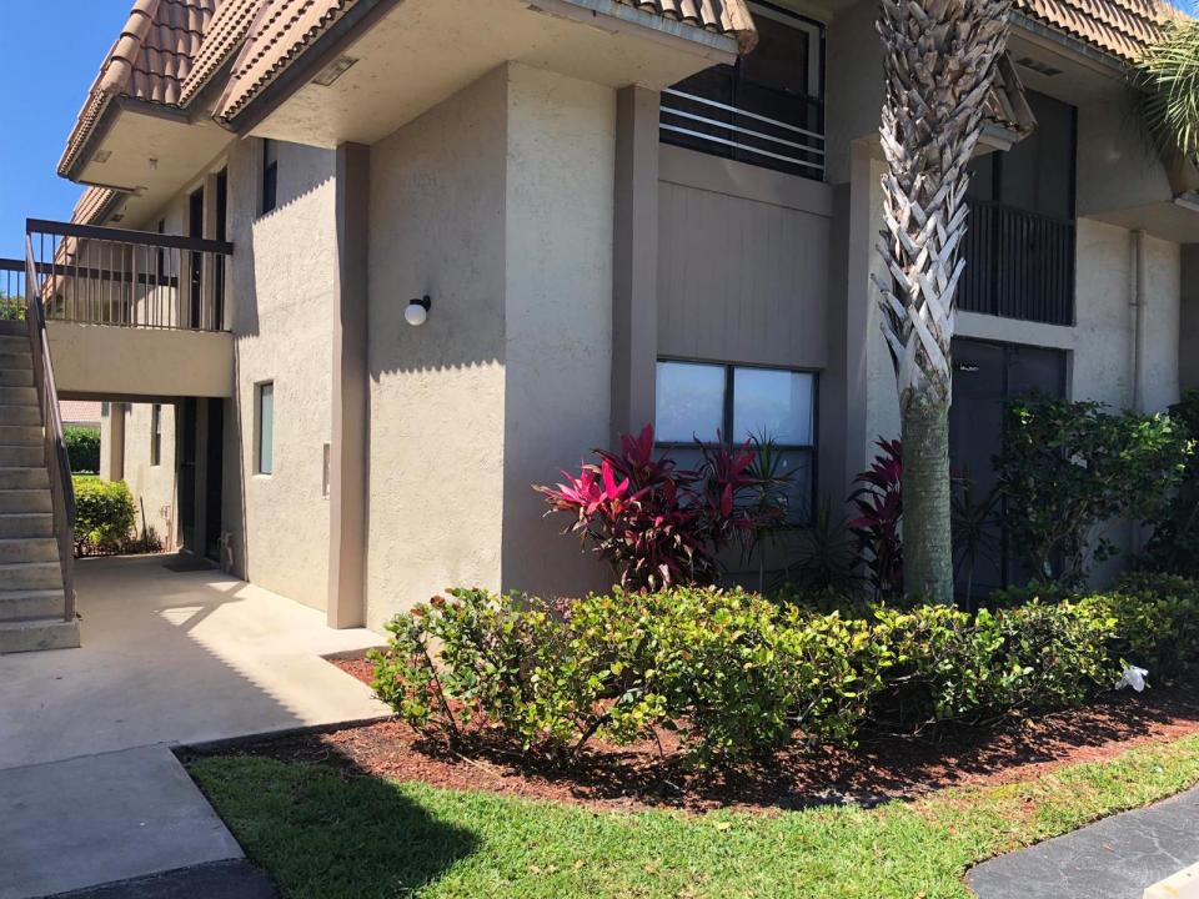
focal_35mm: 28
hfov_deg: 63.4
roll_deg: -0.9
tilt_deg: +1.4
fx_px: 970
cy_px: 450
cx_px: 600
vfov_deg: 49.7
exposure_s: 1/934
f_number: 1.8
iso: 20
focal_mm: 3.99
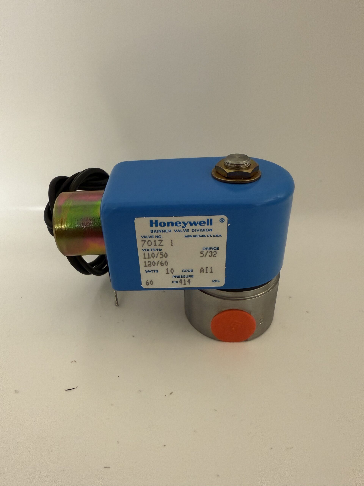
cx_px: 182
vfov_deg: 71.6
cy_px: 243
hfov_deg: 56.8
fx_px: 336
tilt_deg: -30.3
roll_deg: -0.1
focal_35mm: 24
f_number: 2.2
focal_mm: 2.22
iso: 500
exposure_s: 1/60
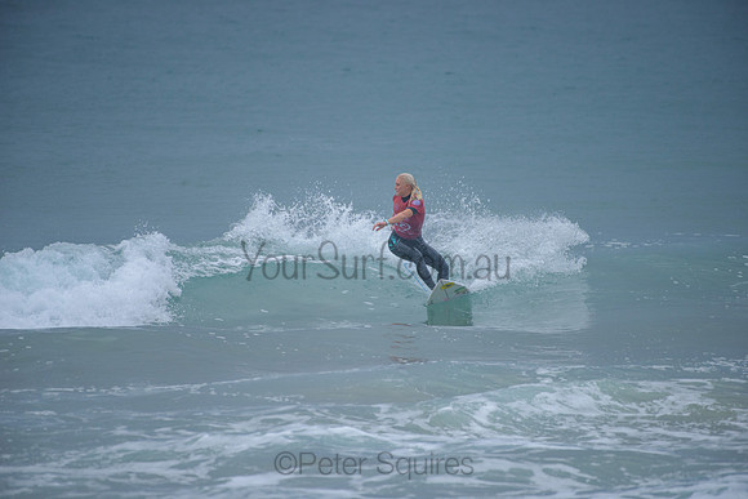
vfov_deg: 2.8
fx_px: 10391
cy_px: 250
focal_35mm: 500
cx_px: 374
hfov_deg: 4.1
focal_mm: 500
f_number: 5.6
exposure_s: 1/2000
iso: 360
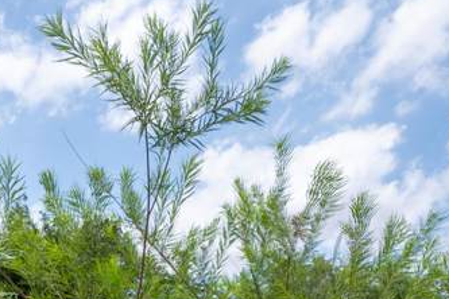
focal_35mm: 50
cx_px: 111
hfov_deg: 38.5
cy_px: 437
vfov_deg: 22.6
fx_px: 624
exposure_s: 1/800
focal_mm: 13
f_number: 8
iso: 100
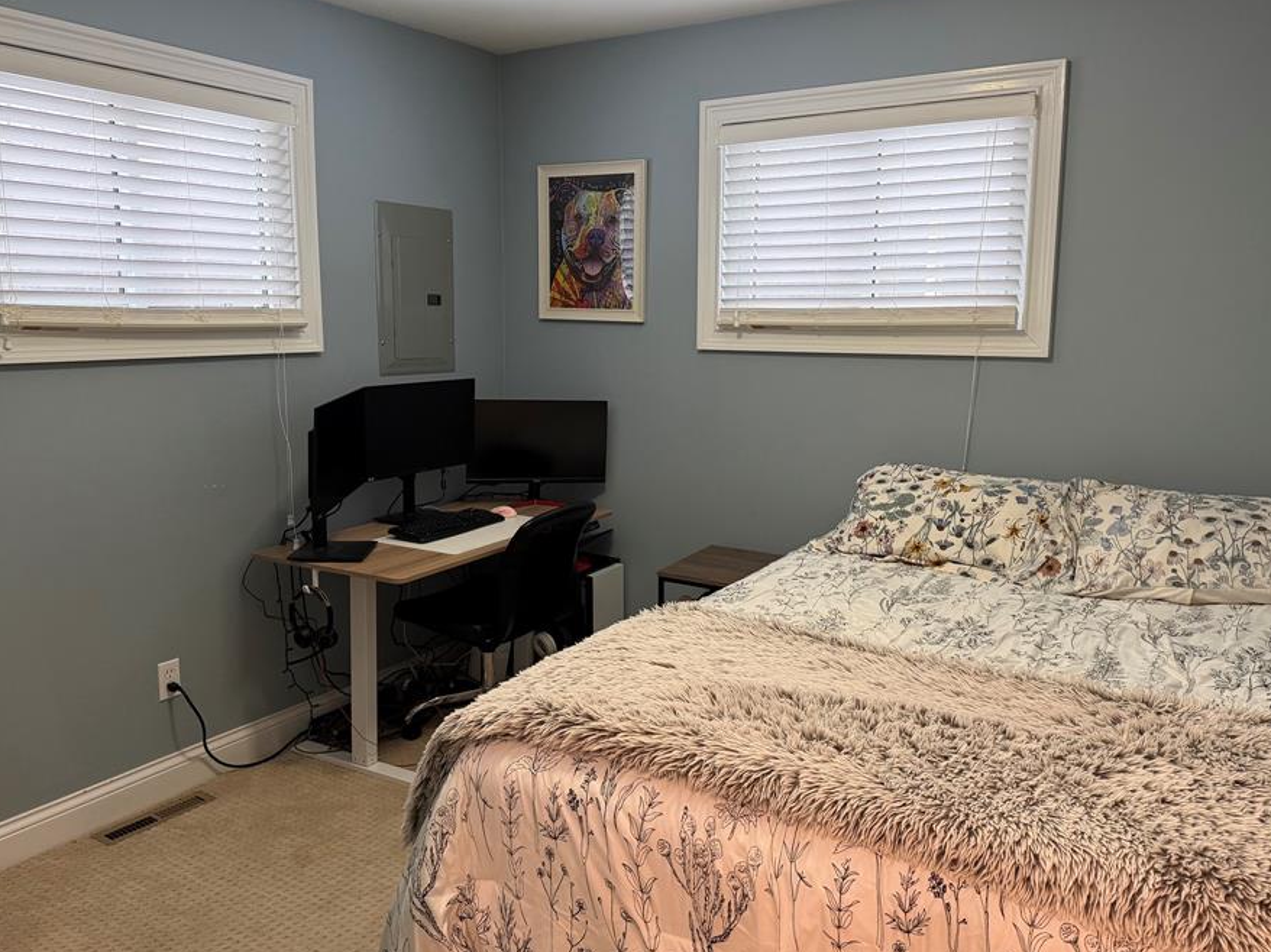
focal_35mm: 28
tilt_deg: -8.7
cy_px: 450
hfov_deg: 63.5
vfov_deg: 49.7
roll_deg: -0.2
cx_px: 621
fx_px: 1028
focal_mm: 6.76
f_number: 1.78
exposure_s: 1/60
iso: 250
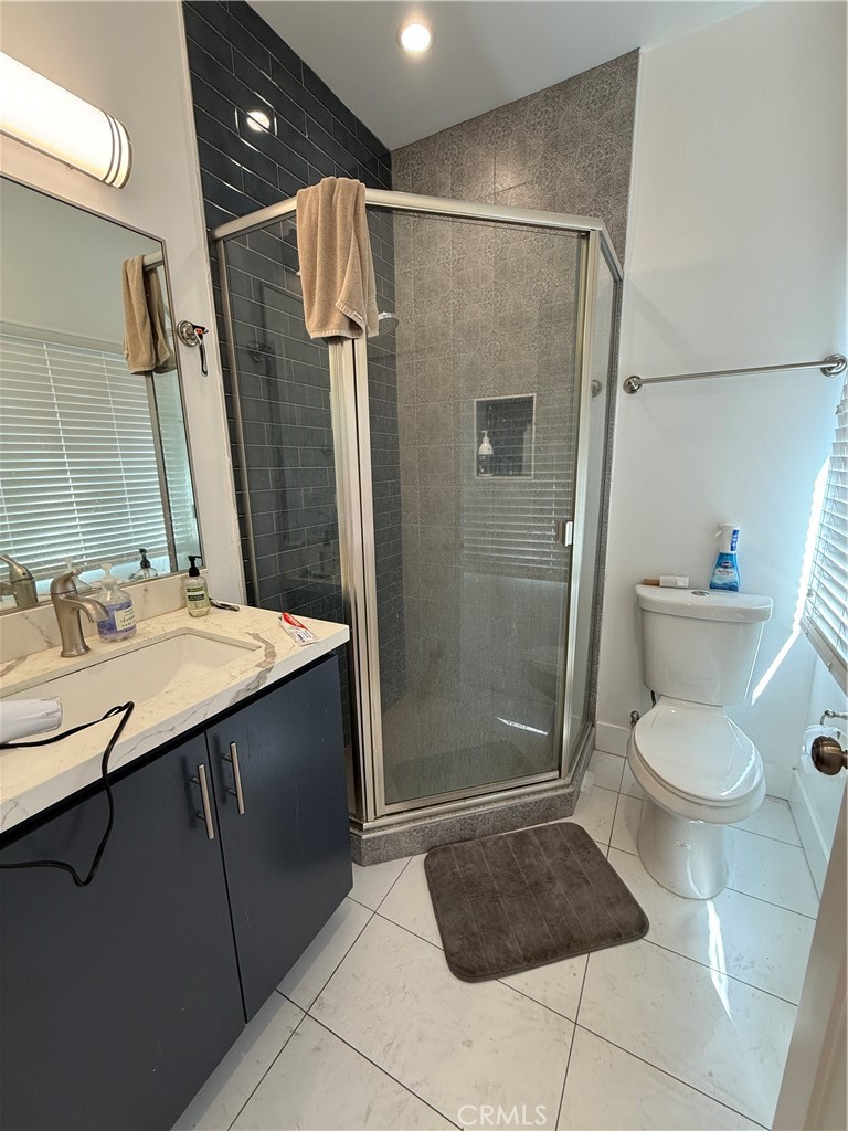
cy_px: 566
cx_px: 424
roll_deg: +1.1
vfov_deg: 102.1
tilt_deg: -12.7
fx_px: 457
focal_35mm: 14
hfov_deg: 85.7
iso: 125
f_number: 2.2
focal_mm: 2.22
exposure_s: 1/120
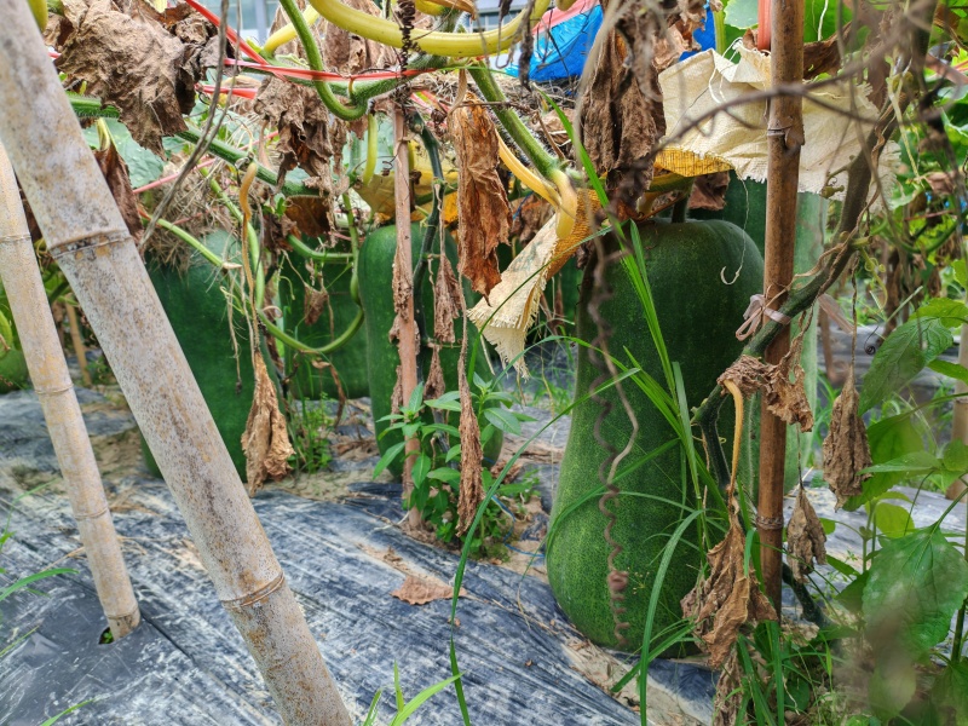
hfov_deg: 65.3
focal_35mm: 27
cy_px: 363
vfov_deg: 51.4
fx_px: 755
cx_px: 484
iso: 50
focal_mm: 5.52
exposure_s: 1/390
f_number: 1.95
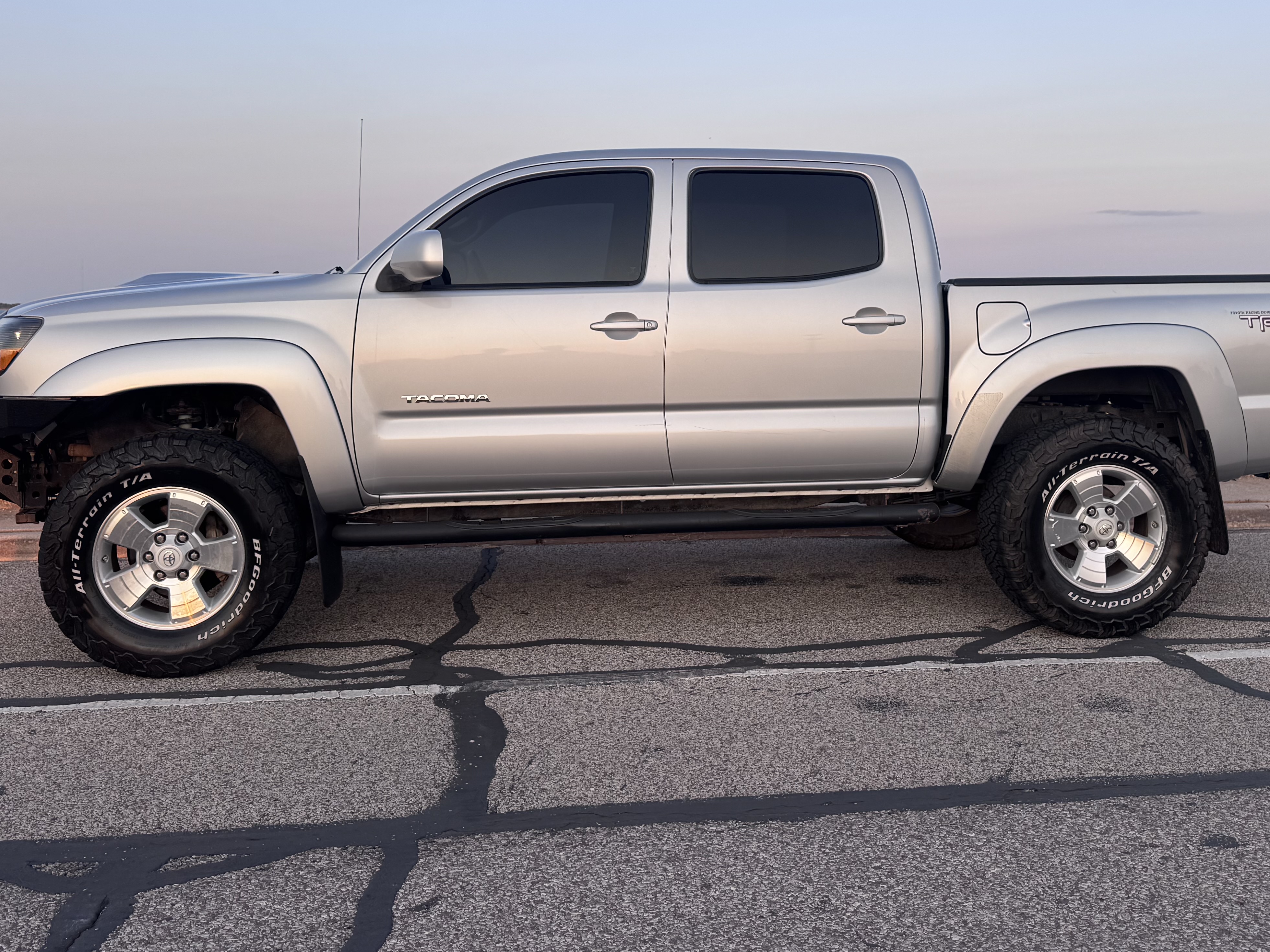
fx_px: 1284
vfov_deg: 40.3
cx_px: 703
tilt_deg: -1.5
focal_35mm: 35
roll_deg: +0.1
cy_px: 333
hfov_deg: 52.5
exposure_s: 1/651
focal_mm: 6.76
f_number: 1.78
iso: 80
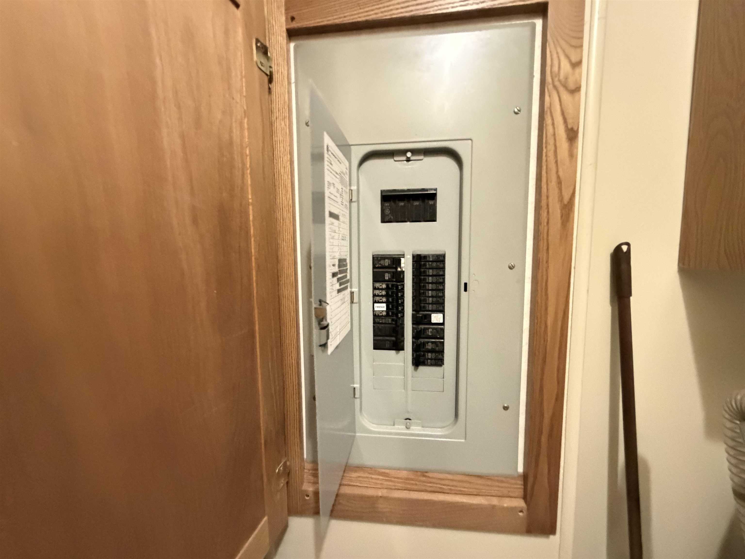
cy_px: 280
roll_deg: +0.4
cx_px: 372
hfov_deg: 102.1
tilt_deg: -6.2
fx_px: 301
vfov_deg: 85.7
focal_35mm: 14
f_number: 2.2
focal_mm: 2.22
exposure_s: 1/40
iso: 1250
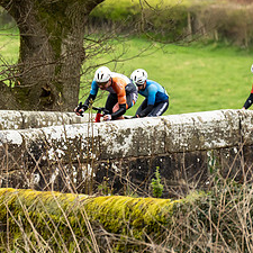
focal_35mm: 616
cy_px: 168
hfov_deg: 2.8
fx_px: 5094
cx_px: -168
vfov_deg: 2.8
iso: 1250
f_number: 4
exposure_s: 1/1000
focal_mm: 194
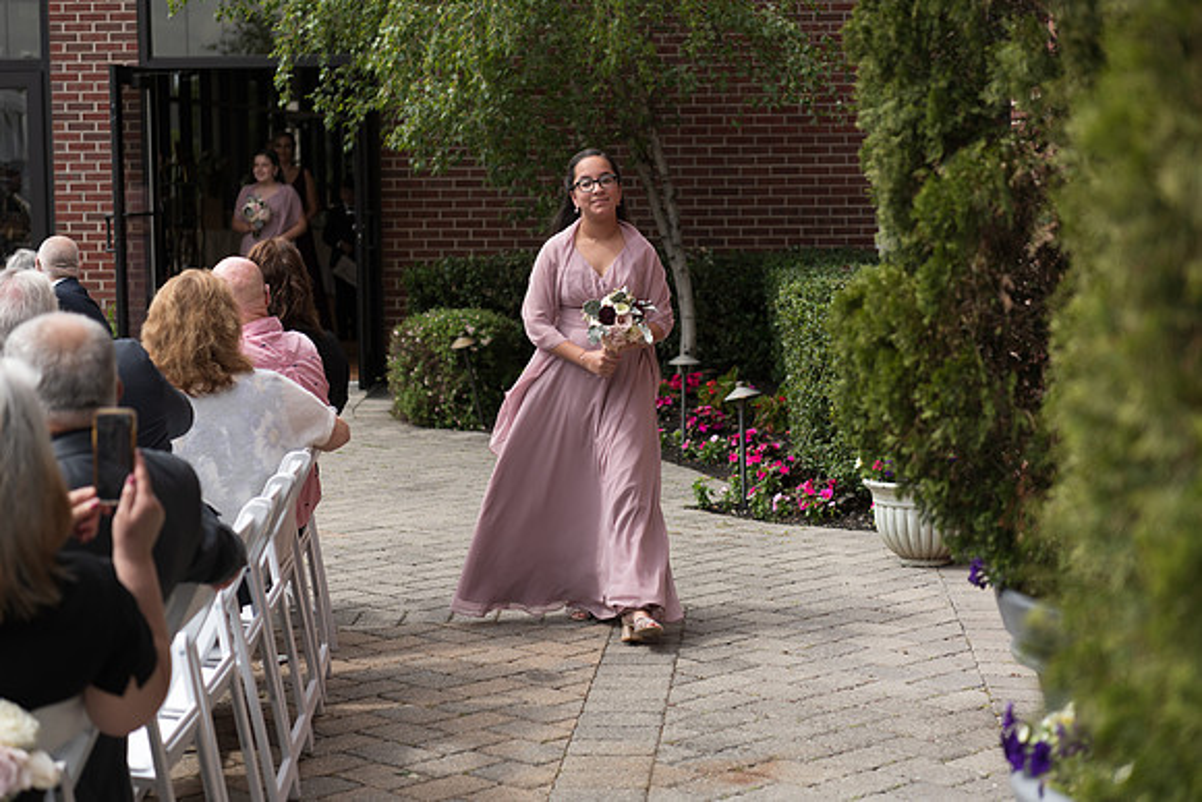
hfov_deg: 28.8
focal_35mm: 70
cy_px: 401
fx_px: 2338
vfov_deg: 19.5
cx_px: 601
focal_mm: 70
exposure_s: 1/640
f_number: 2.8
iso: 64
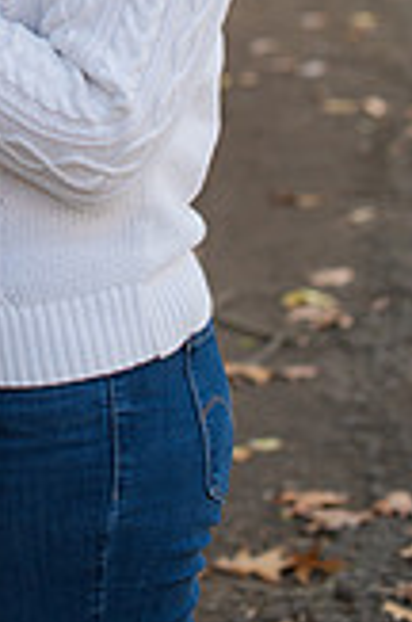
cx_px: -143
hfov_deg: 9.7
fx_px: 2379
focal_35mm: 138
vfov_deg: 14.2
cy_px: -229
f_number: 3.5
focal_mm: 50
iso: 800
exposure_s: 1/400
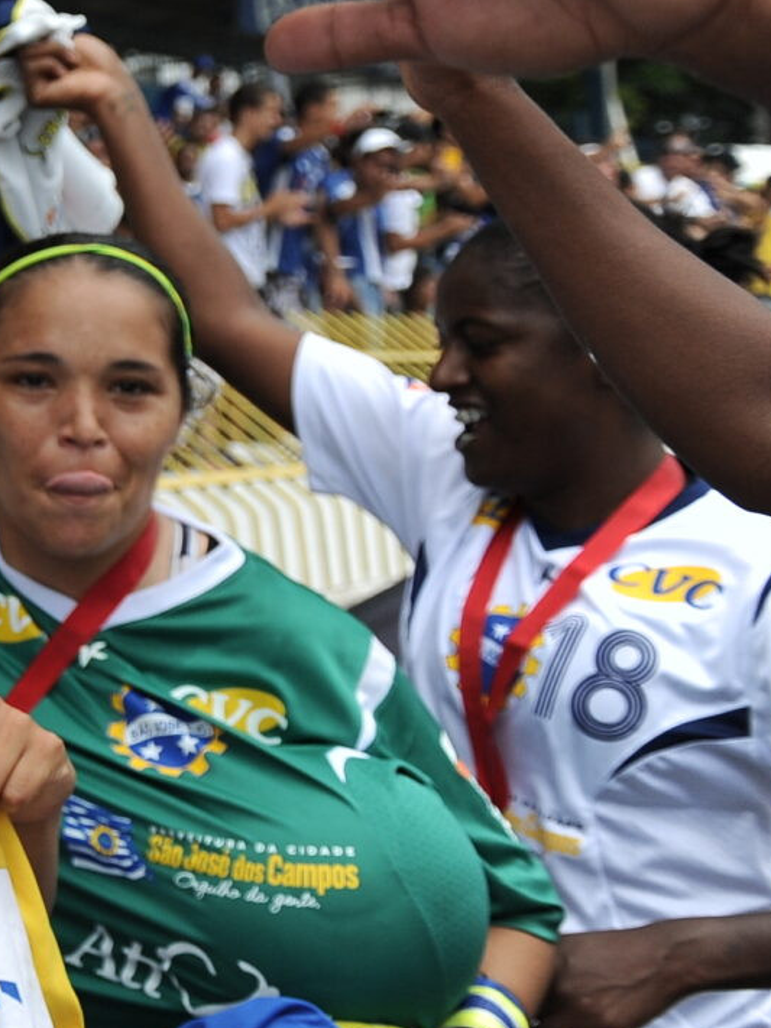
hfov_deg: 13.3
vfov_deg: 23.5
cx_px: -1059
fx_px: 2466
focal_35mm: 83
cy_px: 394
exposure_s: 1/2000
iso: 320
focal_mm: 24
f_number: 4
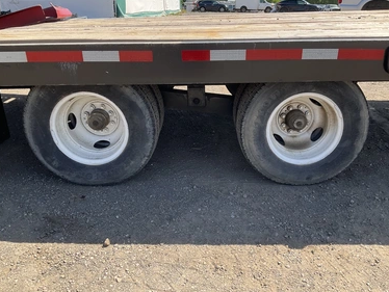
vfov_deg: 45.5
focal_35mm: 31
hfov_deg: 58.3
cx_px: 203
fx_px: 349
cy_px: 141
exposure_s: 1/586
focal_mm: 3
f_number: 1.8
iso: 25
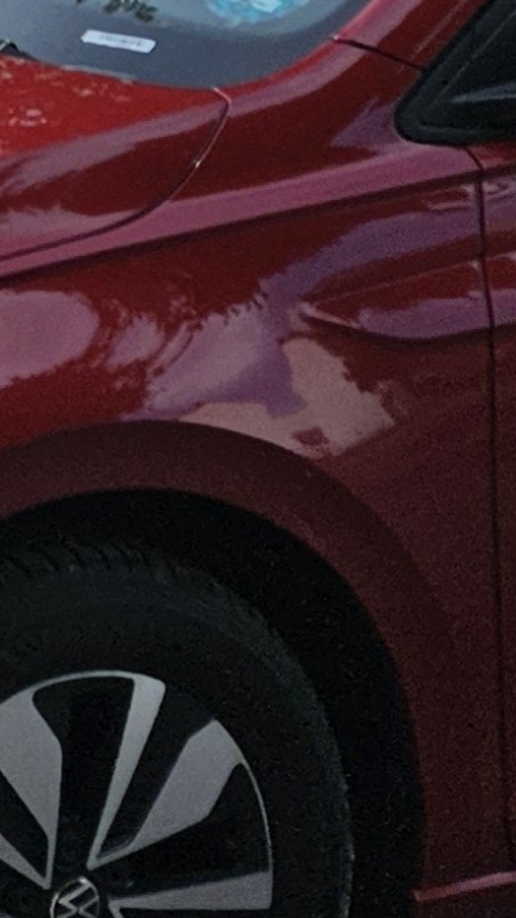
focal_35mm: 141
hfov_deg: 7.4
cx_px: -1158
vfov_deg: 14.4
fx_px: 3429
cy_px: -398
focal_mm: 5.4
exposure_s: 1/2000
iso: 25
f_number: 1.8
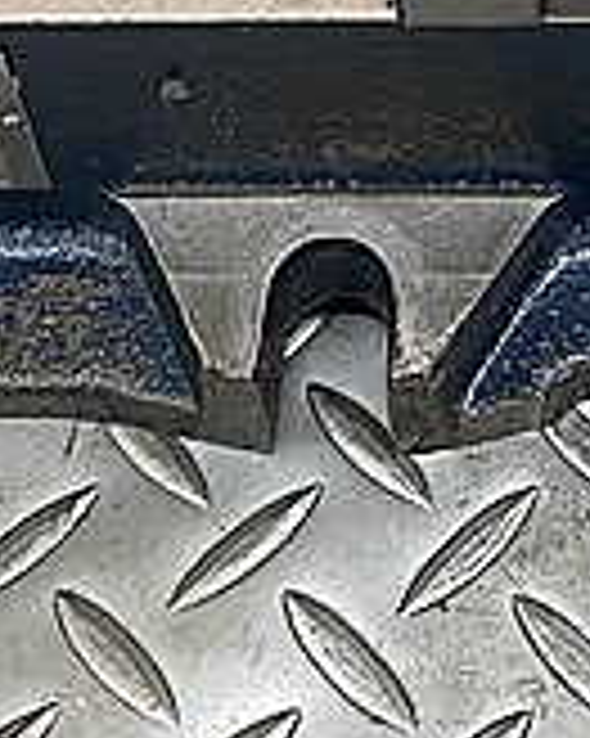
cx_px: 640
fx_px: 2163
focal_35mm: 99
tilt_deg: -51.1
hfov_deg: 15.2
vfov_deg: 18.1
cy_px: -216
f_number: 1.8
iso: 250
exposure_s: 1/60
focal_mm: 4.25
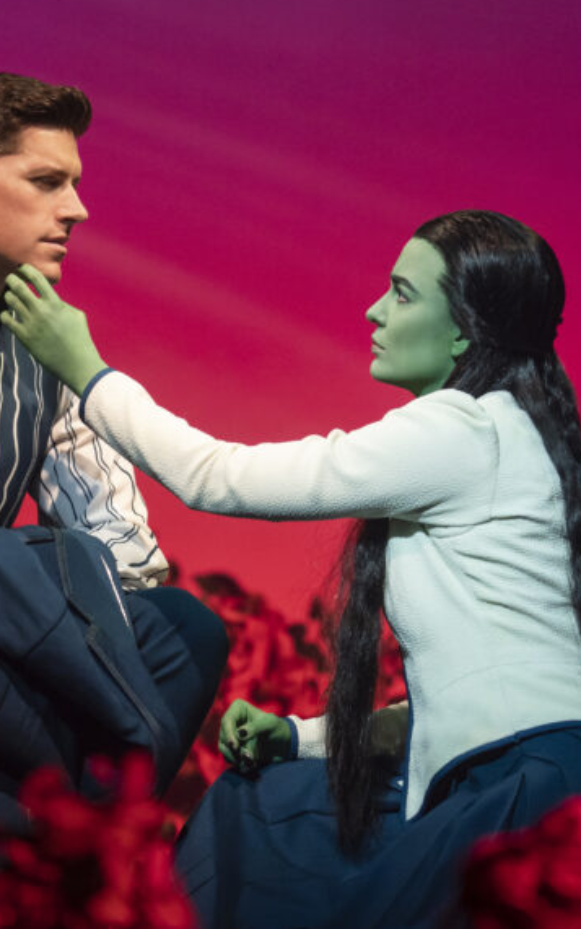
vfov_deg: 13.2
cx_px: 148
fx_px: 4027
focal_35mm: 159
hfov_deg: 8.2
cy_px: 544
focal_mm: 87
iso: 2000
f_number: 4
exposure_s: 1/320
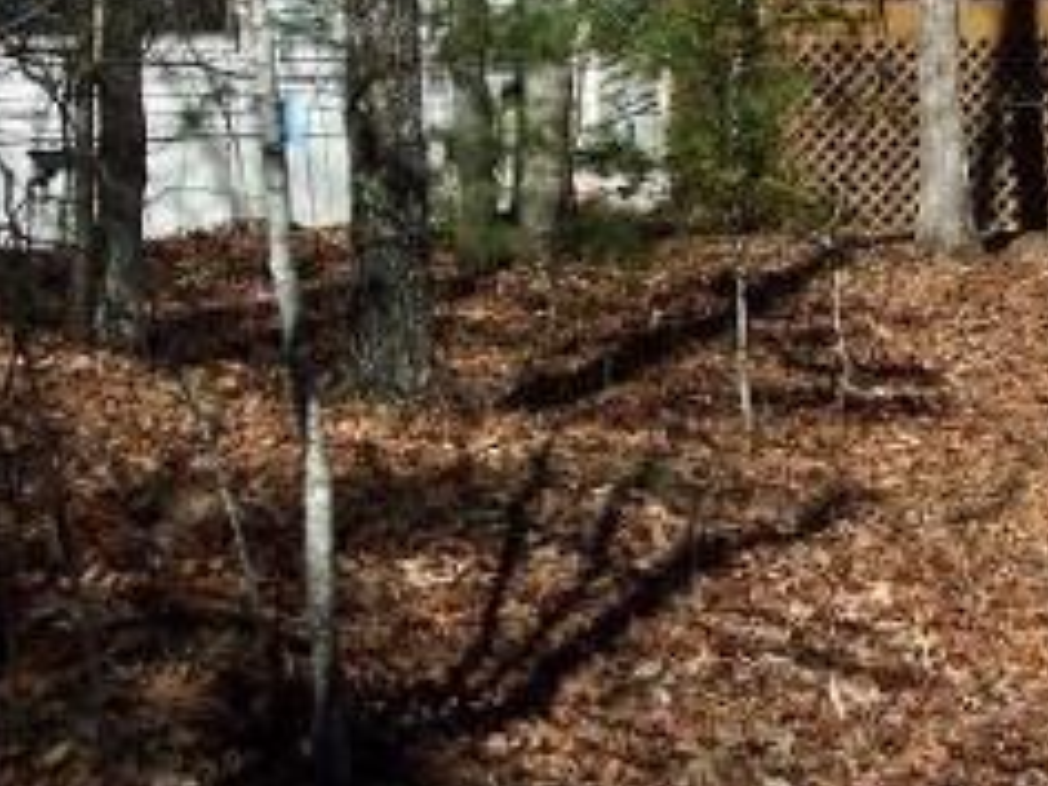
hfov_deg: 20.0
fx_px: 2906
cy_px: -89
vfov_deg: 15.0
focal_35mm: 96
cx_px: 964
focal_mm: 8
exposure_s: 1/750
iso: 100
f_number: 4
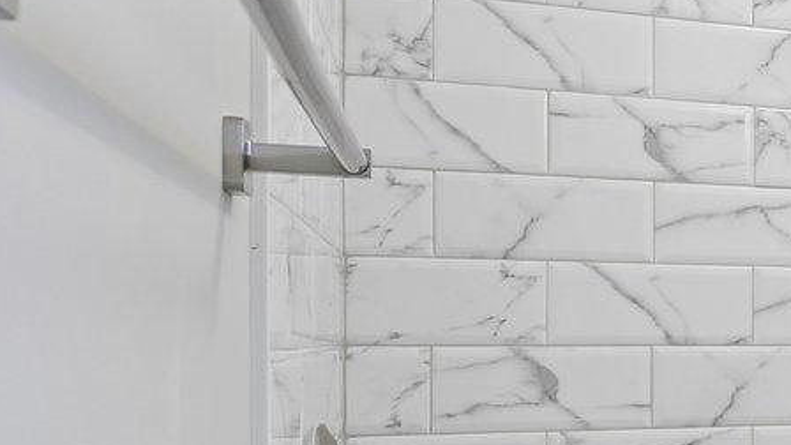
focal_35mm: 67
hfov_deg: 23.0
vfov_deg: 17.8
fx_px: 1405
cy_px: 361
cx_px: 1292
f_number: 8
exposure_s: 1/15
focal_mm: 14
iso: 160
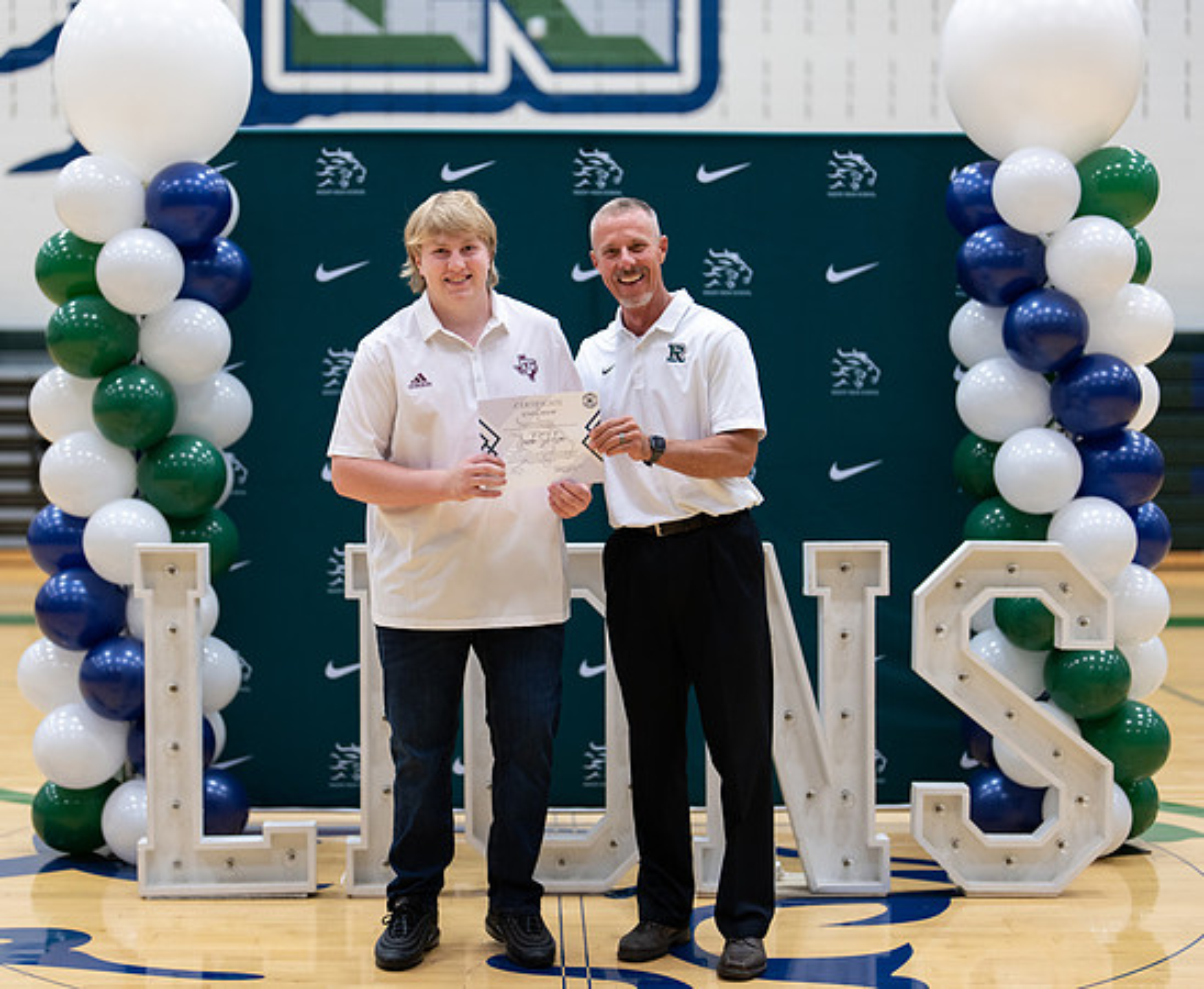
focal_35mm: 61
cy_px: 475
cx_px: 518
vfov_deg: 25.3
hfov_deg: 30.6
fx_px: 2200
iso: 400
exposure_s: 1/320
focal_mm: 50
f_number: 1.2
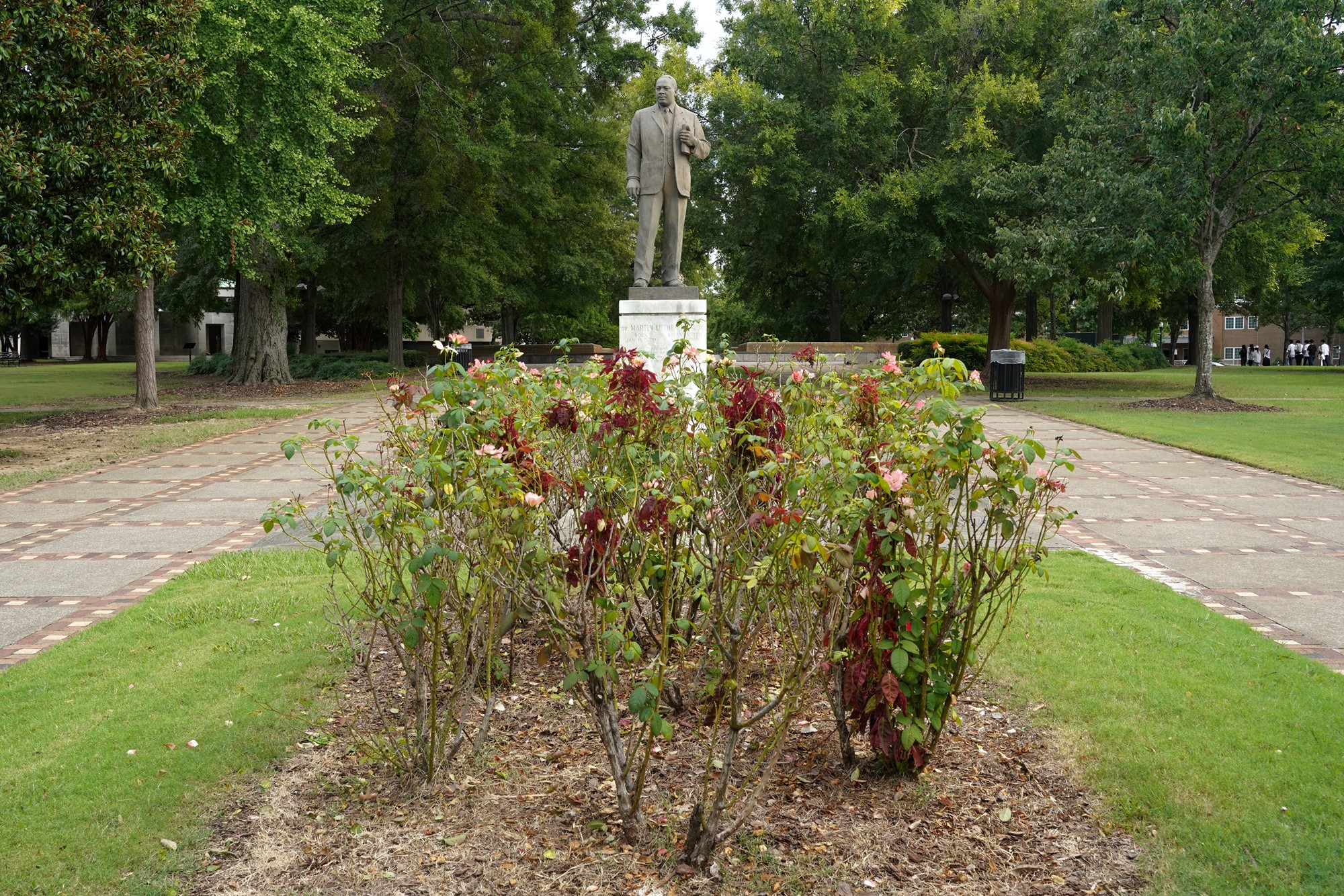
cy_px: 448
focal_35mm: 38
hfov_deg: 50.7
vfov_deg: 35.1
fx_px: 1419
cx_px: 672
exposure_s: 1/100
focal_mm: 38
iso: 800
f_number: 11
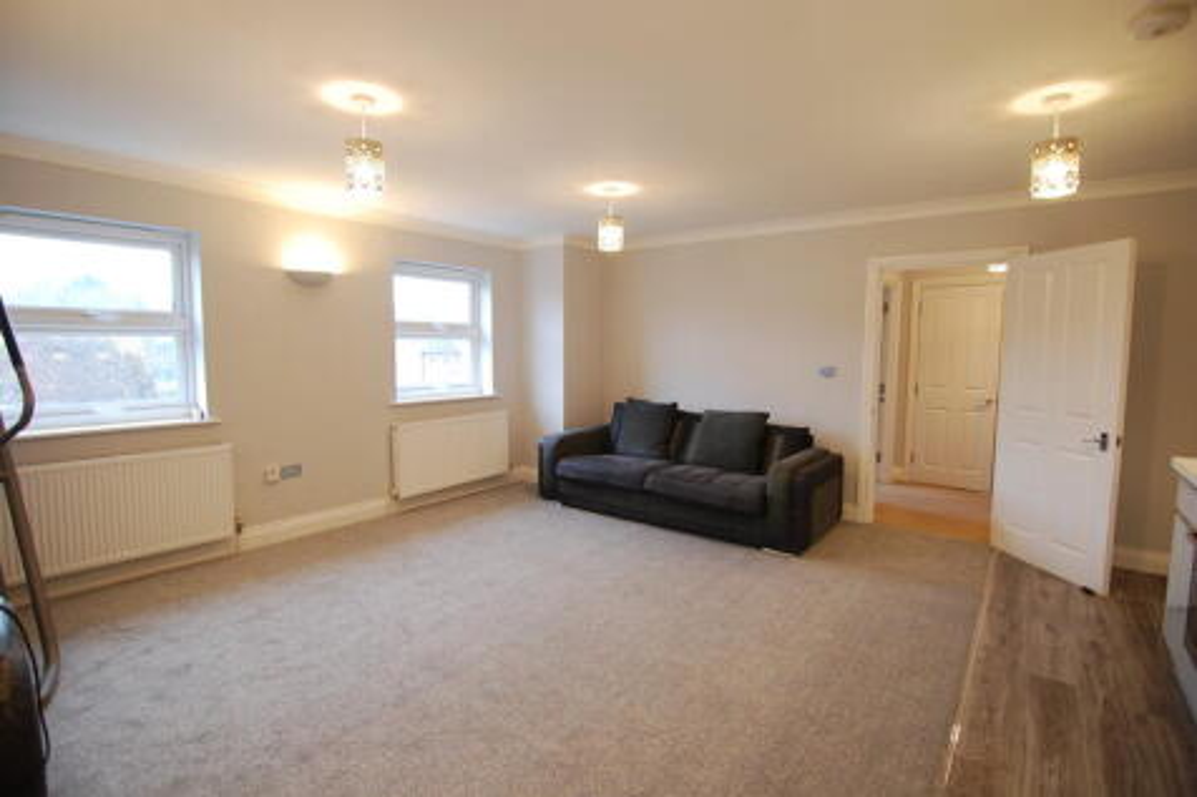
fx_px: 548
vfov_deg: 72.0
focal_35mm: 16
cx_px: 598
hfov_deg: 95.0
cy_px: 398
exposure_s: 1/30
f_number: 2.8
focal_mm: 11
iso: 450
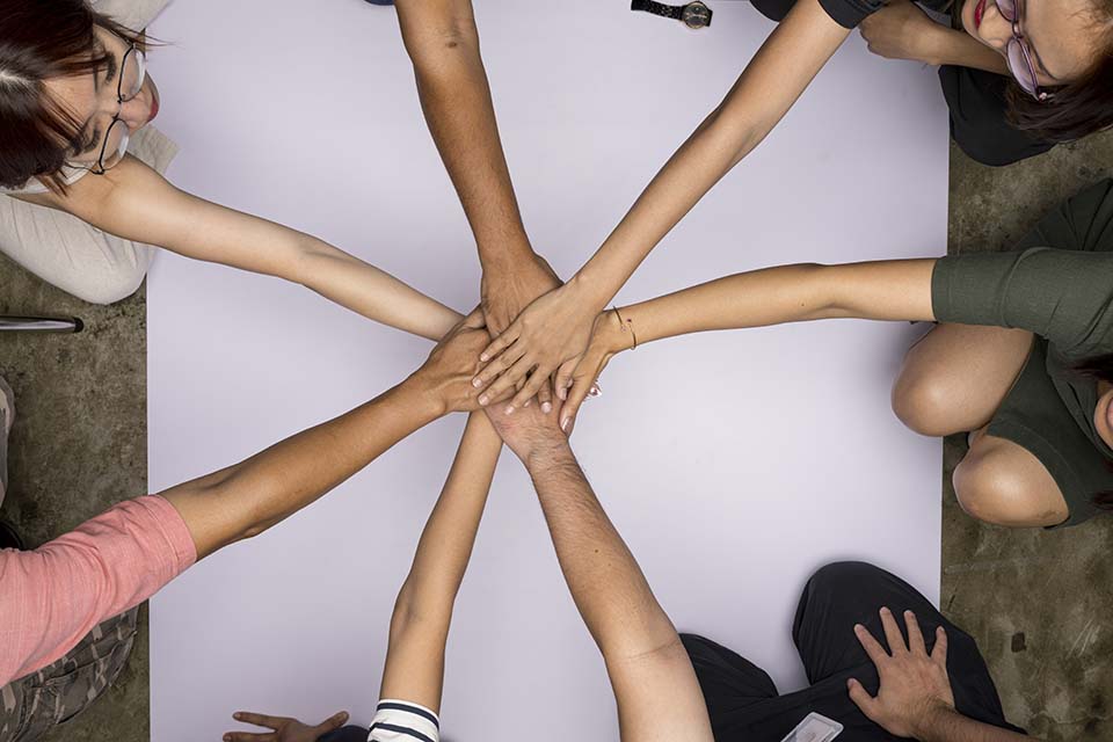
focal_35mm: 34
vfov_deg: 38.9
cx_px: 556
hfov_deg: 55.8
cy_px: 371
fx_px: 1051
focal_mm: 34
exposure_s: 1/200
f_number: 7.1
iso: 64
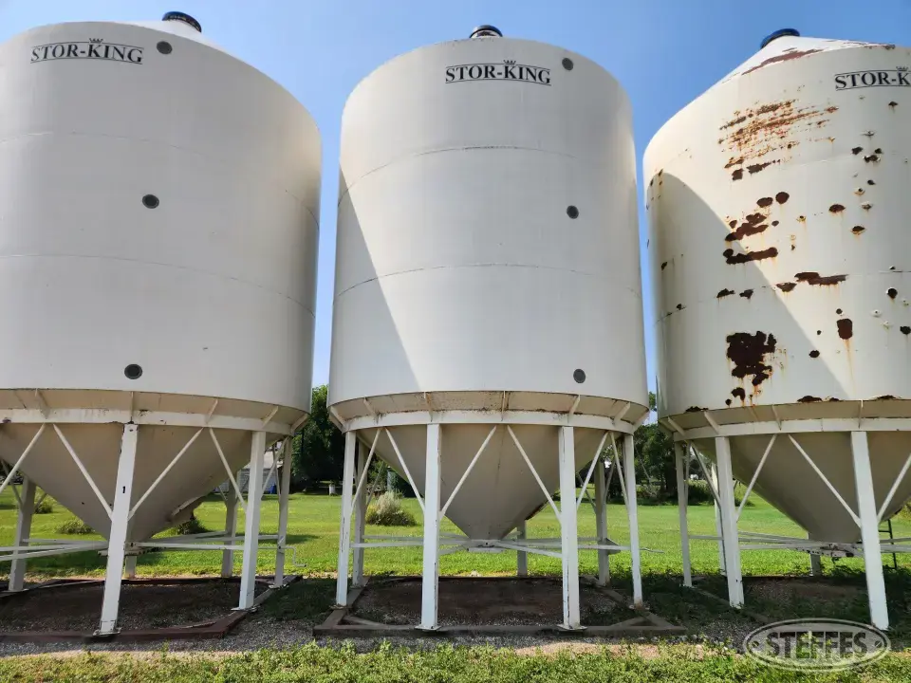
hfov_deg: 73.9
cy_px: 342
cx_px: 456
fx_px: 605
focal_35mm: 23
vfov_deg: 58.9
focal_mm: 6.4
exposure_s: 1/1332
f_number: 1.8
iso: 12
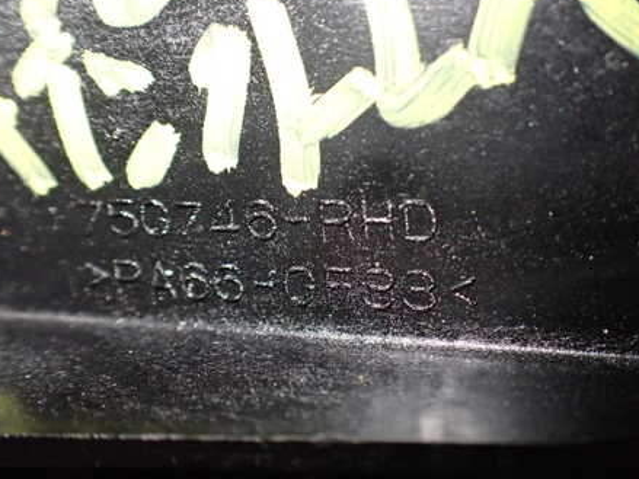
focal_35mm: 41
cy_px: 224
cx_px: 344
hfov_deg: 45.7
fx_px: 757
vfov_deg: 35.1
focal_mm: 5.4
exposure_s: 1/125
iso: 800
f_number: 2.3
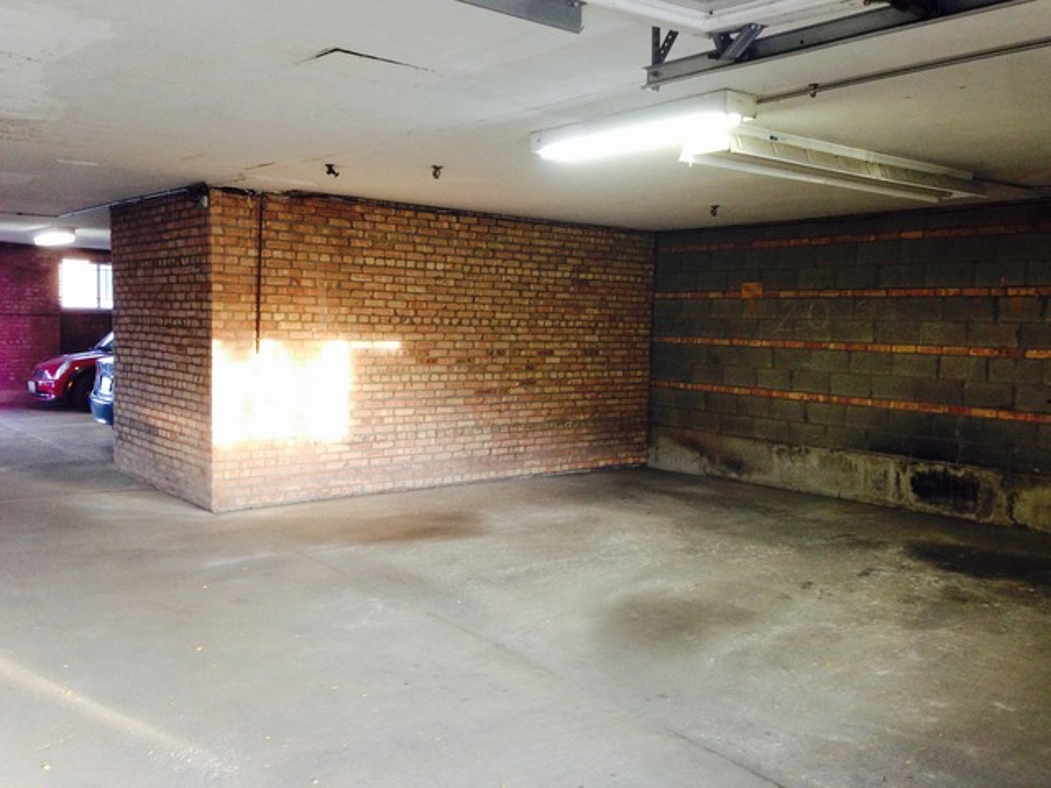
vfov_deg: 42.9
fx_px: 1002
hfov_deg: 55.4
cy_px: 394
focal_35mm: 33
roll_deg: -3.0
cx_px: 526
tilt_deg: -6.2
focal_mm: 4.12
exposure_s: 1/20
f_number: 2.4
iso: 160
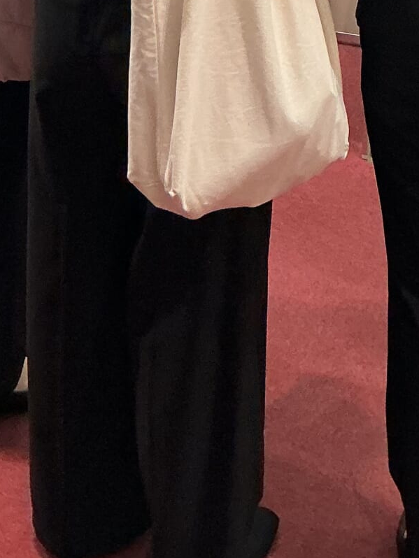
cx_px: 299
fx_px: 1500
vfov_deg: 19.1
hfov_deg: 15.8
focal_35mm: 93
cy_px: -222
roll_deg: -0.7
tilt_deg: -12.0
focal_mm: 3
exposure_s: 1/60
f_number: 1.8
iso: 100
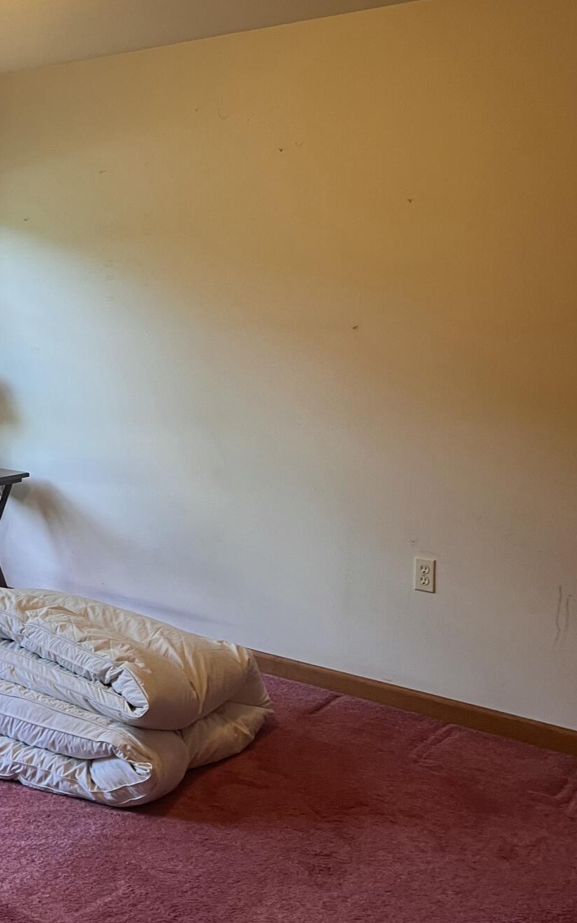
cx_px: 59
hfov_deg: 29.3
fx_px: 1057
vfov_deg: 46.7
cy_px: 342
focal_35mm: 42
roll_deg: +1.3
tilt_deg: -0.2
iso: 125
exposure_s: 1/60
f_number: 1.5
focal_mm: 5.7
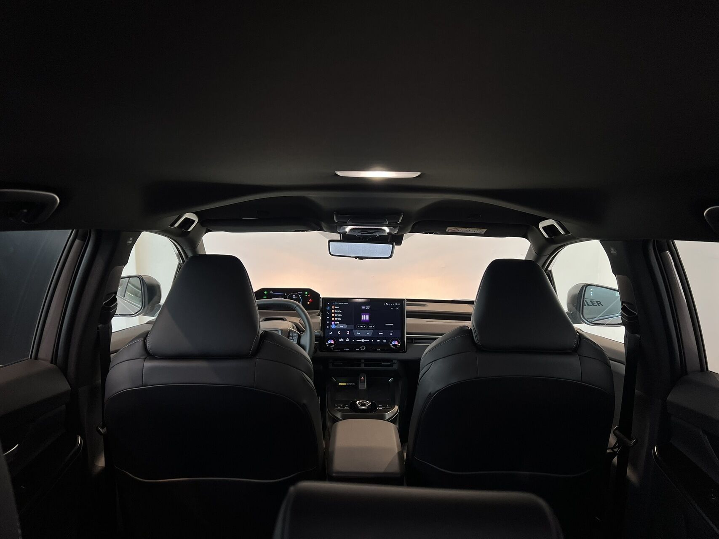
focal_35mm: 26
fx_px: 540
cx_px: 360
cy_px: 270
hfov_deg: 67.3
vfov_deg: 53.1
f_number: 1.5
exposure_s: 1/120
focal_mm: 5.7
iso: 100
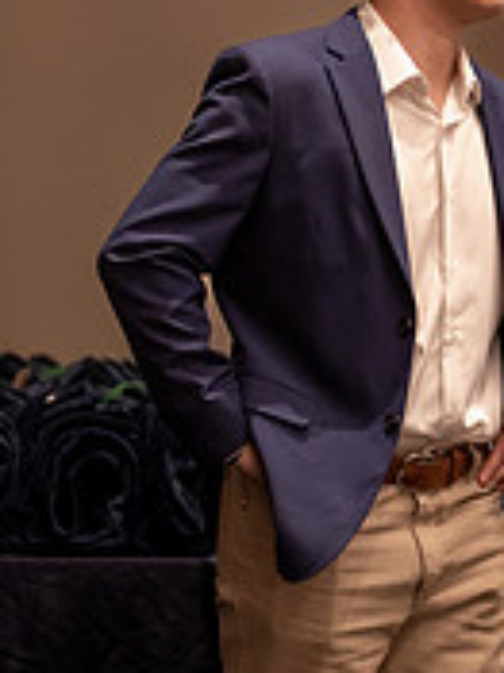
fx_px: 3324
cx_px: 439
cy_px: 369
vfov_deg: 11.6
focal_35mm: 171
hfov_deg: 8.6
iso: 1000
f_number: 1.2
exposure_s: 1/400
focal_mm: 50
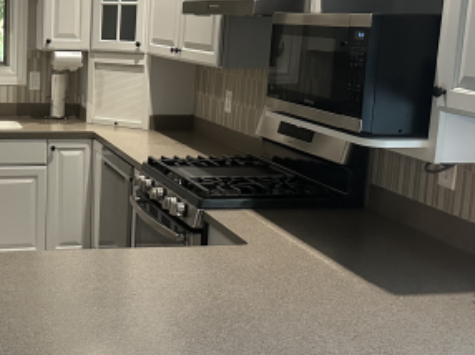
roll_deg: -0.9
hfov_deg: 32.7
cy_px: 153
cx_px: 52
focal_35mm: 56
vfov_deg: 26.0
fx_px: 768
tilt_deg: -9.9
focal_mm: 6.86
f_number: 1.78
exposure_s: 1/40
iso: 640
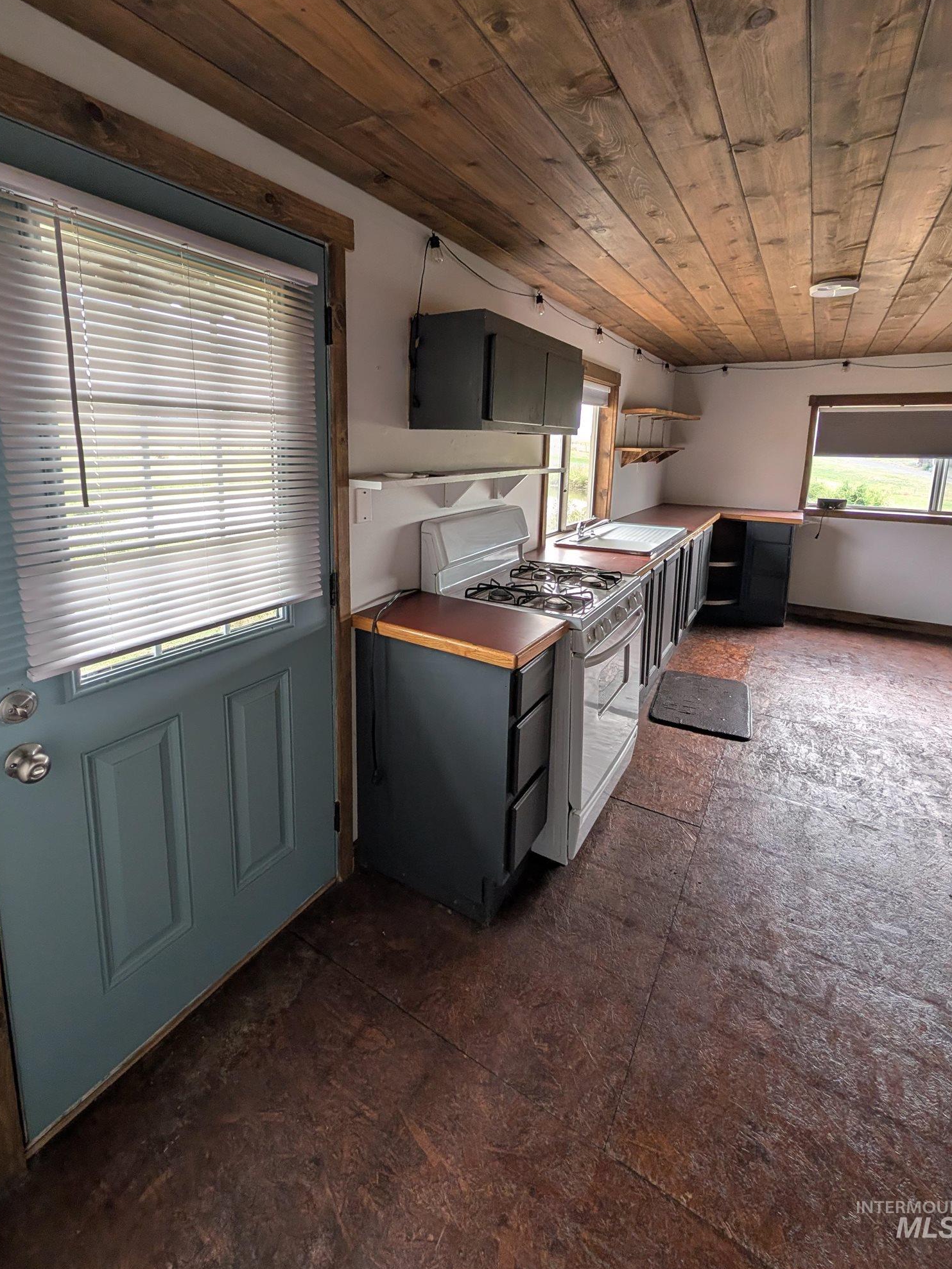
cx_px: 448
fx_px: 513
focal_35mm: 14
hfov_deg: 85.6
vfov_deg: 101.2
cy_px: 535
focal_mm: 2.02
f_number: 1.7
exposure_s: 1/85.7
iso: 50
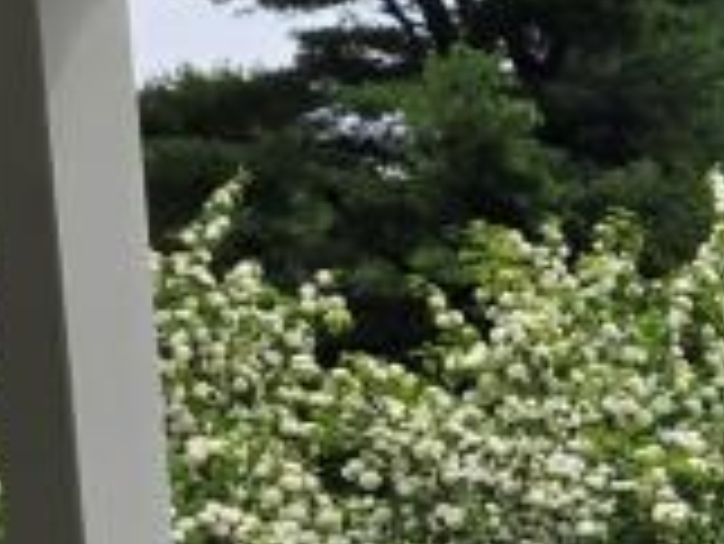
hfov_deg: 14.5
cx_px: 1592
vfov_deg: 14.2
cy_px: 548
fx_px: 2156
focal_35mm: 103
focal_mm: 6.3
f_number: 1.7
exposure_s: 1/4333
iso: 80
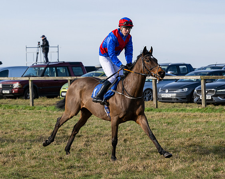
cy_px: 93
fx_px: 1092
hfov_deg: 11.8
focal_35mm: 164
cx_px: 84
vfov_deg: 9.4
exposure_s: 1/2500
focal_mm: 110
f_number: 5
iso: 400
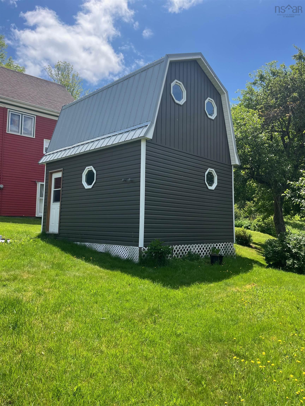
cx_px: 152
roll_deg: -0.2
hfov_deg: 53.1
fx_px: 305
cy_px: 203
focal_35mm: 26
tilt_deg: +5.2
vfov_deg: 67.3
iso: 50
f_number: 1.6
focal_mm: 5.1
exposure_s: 1/1992
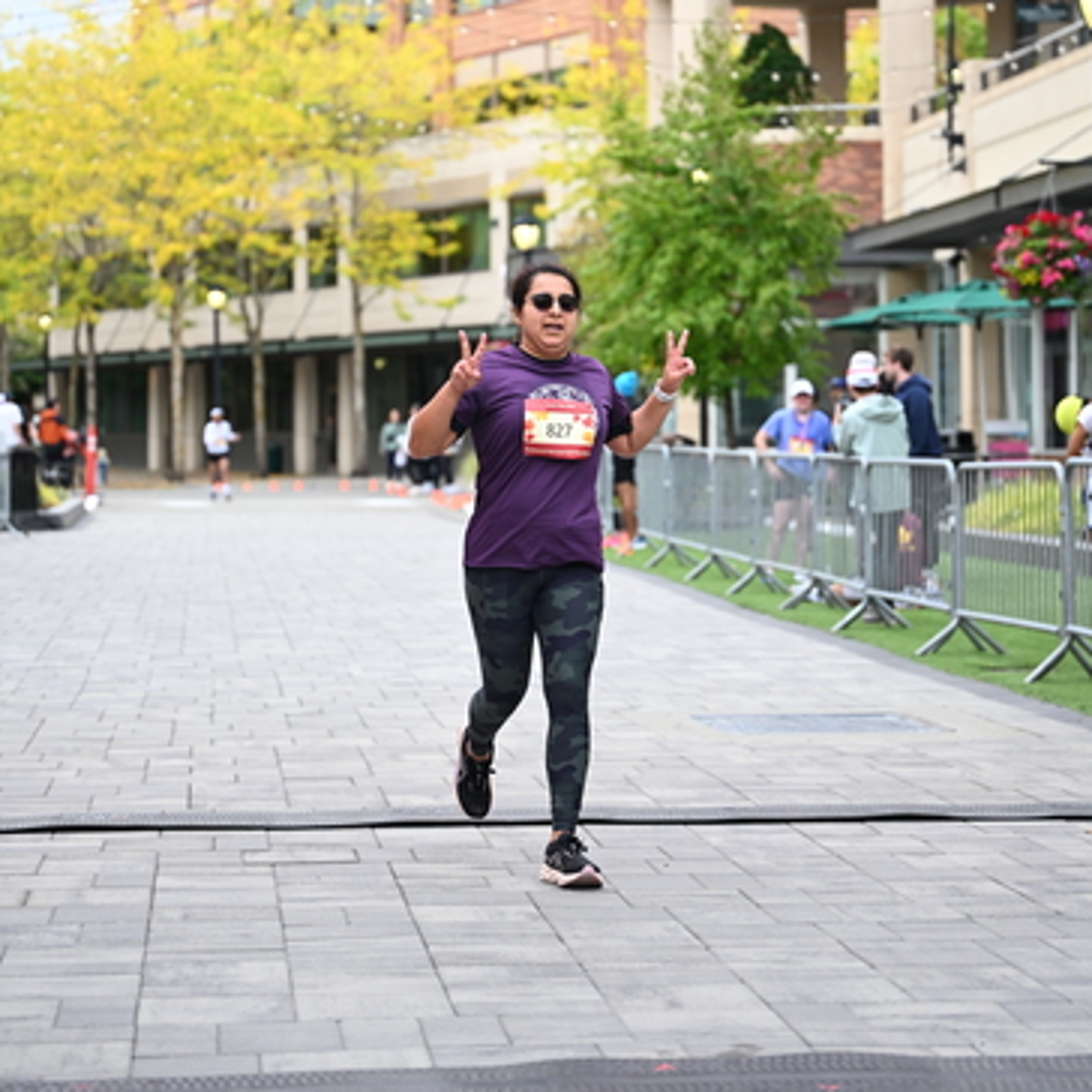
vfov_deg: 19.2
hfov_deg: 19.3
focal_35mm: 90
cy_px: 363
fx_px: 3212
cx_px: 548
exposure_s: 1/2000
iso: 640
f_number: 2.8
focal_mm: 70
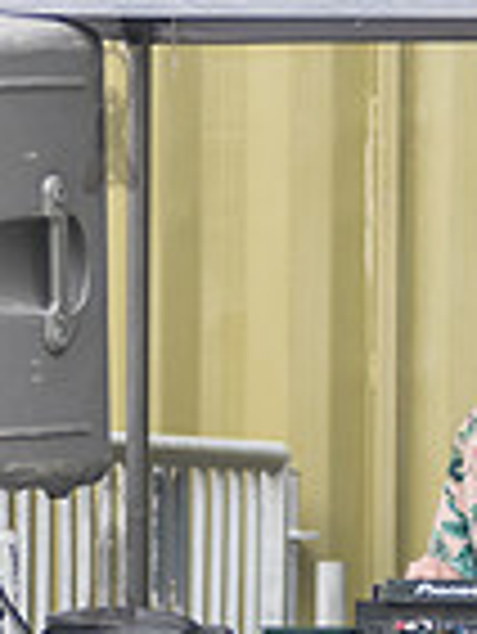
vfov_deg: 3.3
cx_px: 642
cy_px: 426
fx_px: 11136
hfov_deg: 2.5
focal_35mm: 607
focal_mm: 135
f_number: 2.8
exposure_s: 1/200
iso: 200
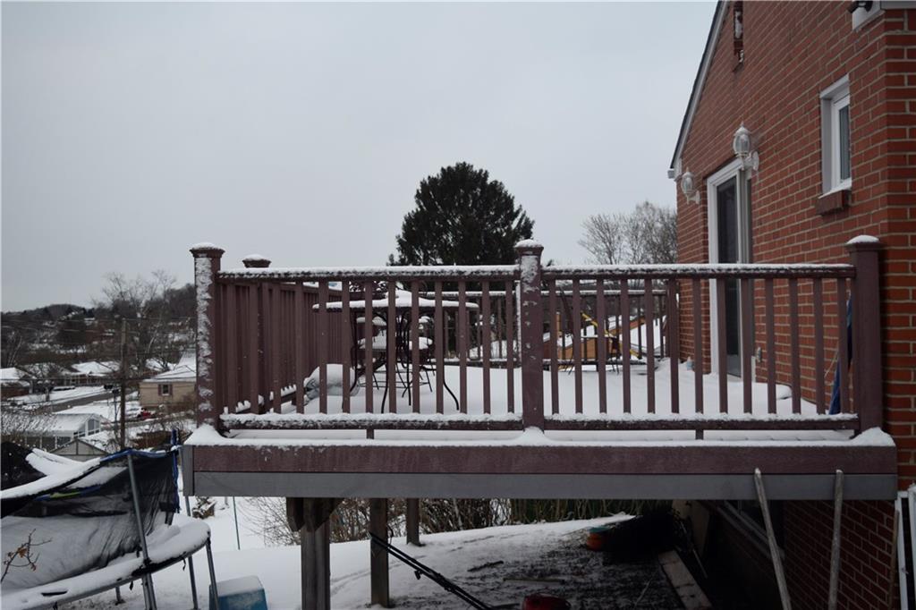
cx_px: 458
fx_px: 916
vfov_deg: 36.8
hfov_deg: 53.1
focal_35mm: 36
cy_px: 305
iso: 400
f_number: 5
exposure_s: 1/100
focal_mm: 24
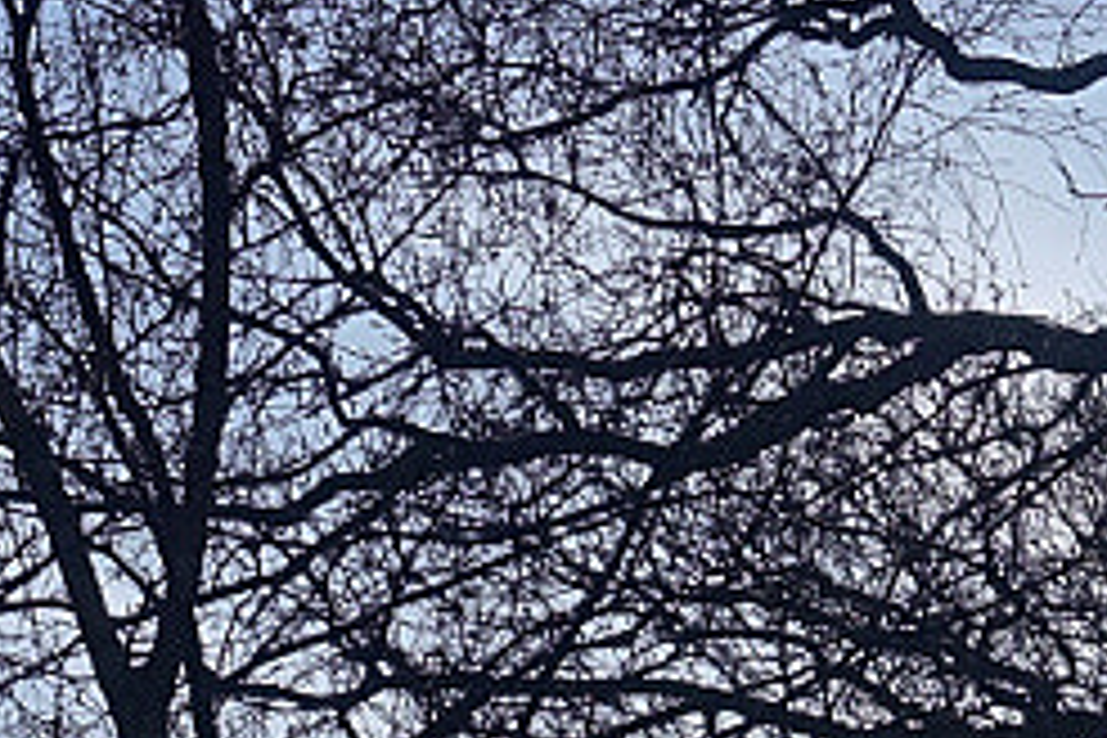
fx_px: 6611
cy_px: 1978
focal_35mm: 215
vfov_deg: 6.0
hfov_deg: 9.3
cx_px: 1719
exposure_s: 1/640
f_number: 4
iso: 100
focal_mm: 12.04
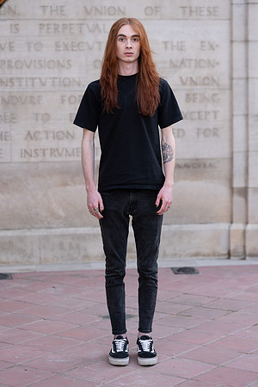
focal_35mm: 85
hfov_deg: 16.1
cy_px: 194
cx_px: 129
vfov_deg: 23.9
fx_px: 914
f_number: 2.5
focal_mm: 85
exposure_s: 1/100
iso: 100
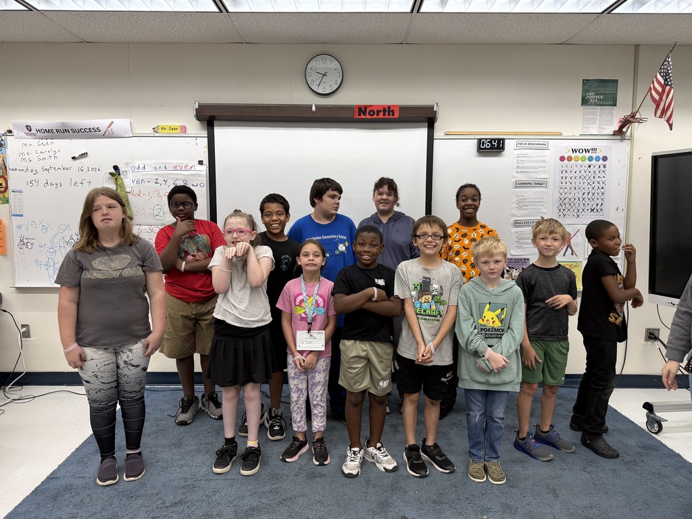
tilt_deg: -5.5
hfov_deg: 71.6
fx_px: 480
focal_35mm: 24
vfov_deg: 56.8
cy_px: 260
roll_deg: -0.4
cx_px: 346
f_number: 1.78
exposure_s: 1/120
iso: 160
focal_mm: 6.76
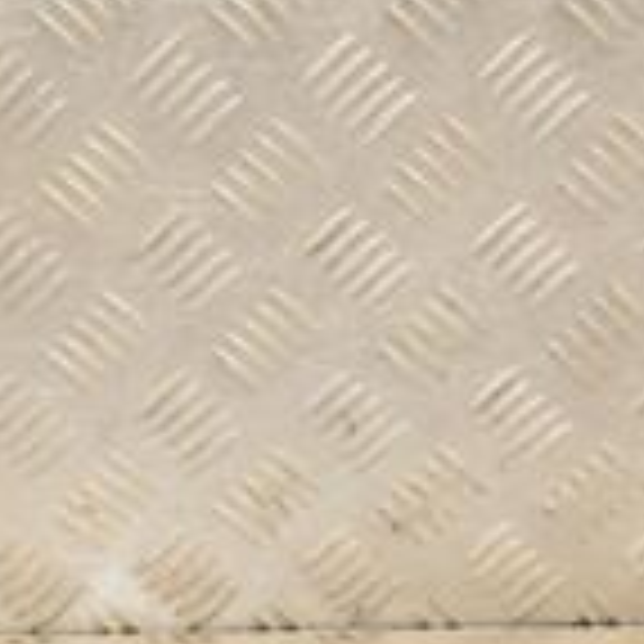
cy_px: 653
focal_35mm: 150
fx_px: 3157
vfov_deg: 11.5
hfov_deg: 11.6
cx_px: 230
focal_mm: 28
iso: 800
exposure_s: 1/200
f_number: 7.1
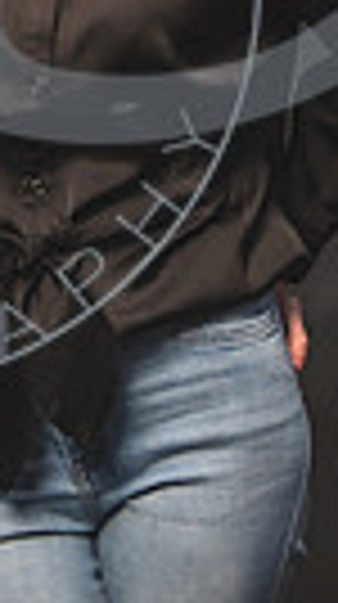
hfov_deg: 7.1
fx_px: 2703
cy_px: -364
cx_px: 45
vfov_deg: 12.0
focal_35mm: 169
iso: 100
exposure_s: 1/250
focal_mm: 48
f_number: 2.8
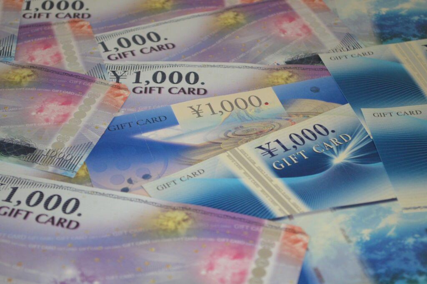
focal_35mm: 82
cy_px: 142
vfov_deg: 16.5
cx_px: 214
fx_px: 978
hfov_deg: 24.6
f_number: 5.6
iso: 1100
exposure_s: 1/60
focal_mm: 55
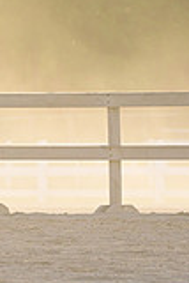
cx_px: -265
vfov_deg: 2.8
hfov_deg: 1.9
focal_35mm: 725
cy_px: 95
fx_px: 5697
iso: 1250
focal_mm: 200
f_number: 5.6
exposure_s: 1/1600
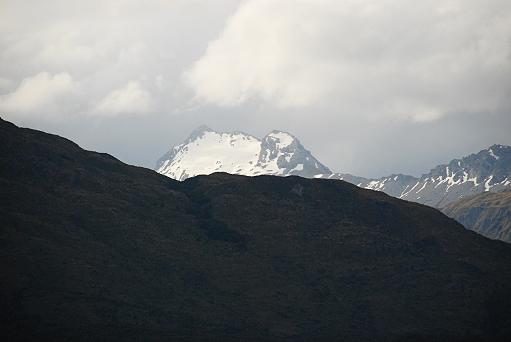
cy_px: 171
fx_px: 2879
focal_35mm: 202
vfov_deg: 6.8
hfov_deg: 10.1
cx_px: 256
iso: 400
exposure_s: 1/1600
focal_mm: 135
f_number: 6.3
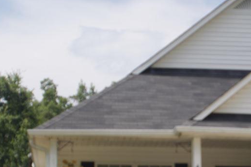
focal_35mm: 126
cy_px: 140
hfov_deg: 16.1
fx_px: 878
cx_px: 219
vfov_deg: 10.8
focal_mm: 34
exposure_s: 1/200
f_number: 8
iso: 100
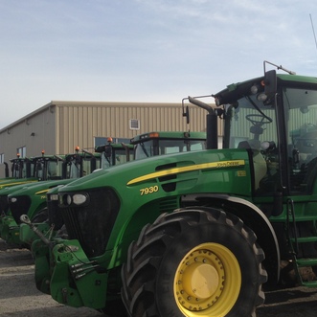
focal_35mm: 48
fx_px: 497
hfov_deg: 34.7
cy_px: 172
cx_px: 230
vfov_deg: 35.3
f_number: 2.4
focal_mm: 4.13
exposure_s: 1/1323
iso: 50
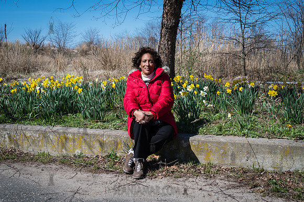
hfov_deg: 43.0
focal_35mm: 46
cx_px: 130
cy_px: 93
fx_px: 384
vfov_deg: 29.5
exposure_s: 1/500
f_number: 4.5
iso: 64
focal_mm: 35
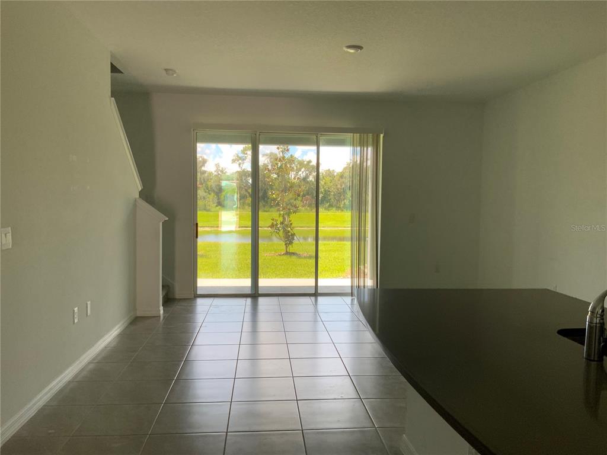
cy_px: 228
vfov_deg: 48.2
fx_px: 509
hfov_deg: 61.7
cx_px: 304
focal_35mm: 29
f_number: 1.8
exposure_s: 1/122
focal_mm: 3
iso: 25
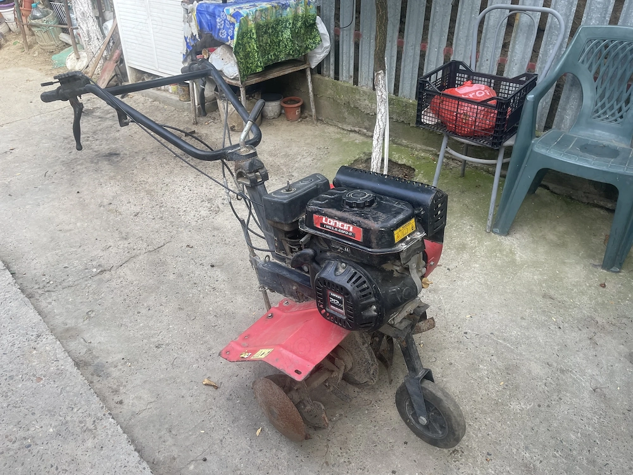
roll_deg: +0.6
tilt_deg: -33.1
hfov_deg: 69.4
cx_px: 316
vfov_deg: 54.9
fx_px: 457
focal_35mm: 25
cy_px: 238
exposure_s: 1/121
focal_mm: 5.1
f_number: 1.6
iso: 50
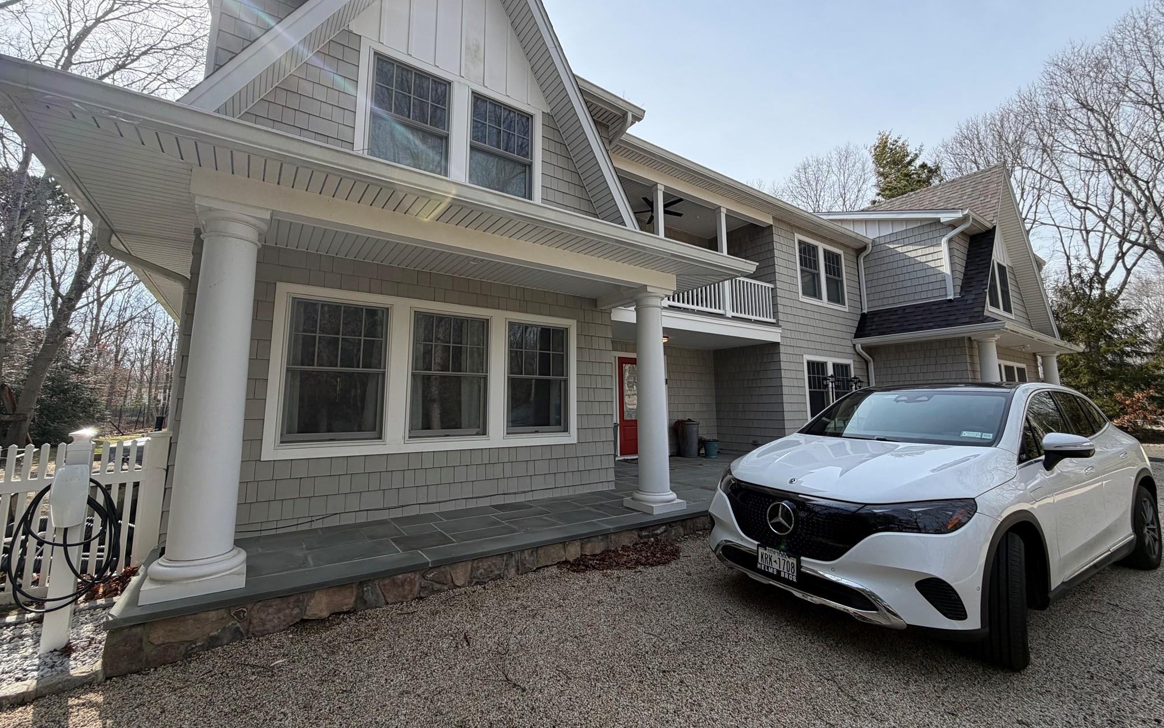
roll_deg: +0.7
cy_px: 342
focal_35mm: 15
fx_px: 476
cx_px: 581
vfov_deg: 74.7
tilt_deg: +6.8
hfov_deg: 101.5
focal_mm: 2.22
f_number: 2.2
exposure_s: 1/726
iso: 40
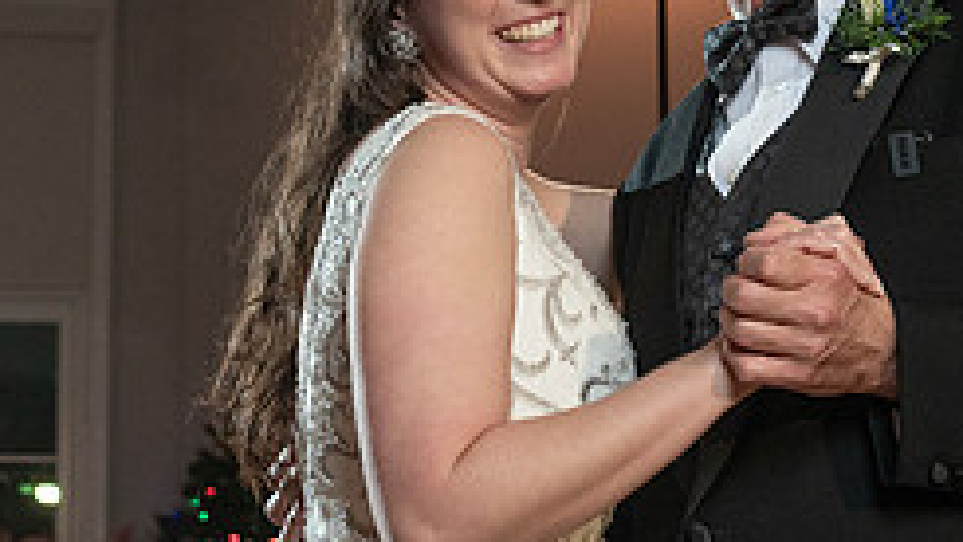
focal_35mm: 143
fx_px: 3653
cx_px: 516
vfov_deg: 8.5
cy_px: 137
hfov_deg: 15.0
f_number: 5.6
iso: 2000
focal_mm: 48
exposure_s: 1/200
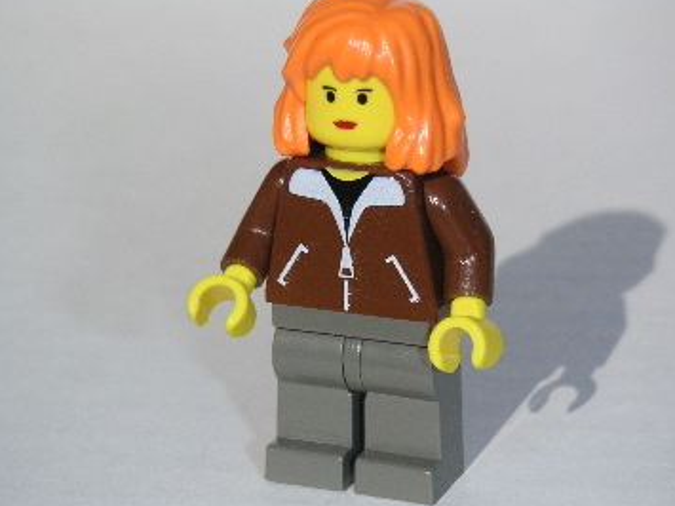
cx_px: 333
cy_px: 234
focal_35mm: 125
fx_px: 2437
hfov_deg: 15.8
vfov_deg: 11.8
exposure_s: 1/750
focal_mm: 17.1
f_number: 8
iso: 160
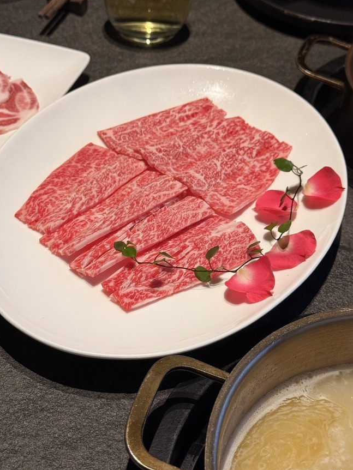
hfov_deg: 25.7
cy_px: 241
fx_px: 775
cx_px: 162
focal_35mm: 57
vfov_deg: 33.8
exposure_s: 1/122
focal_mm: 6.76
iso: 80
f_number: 1.78
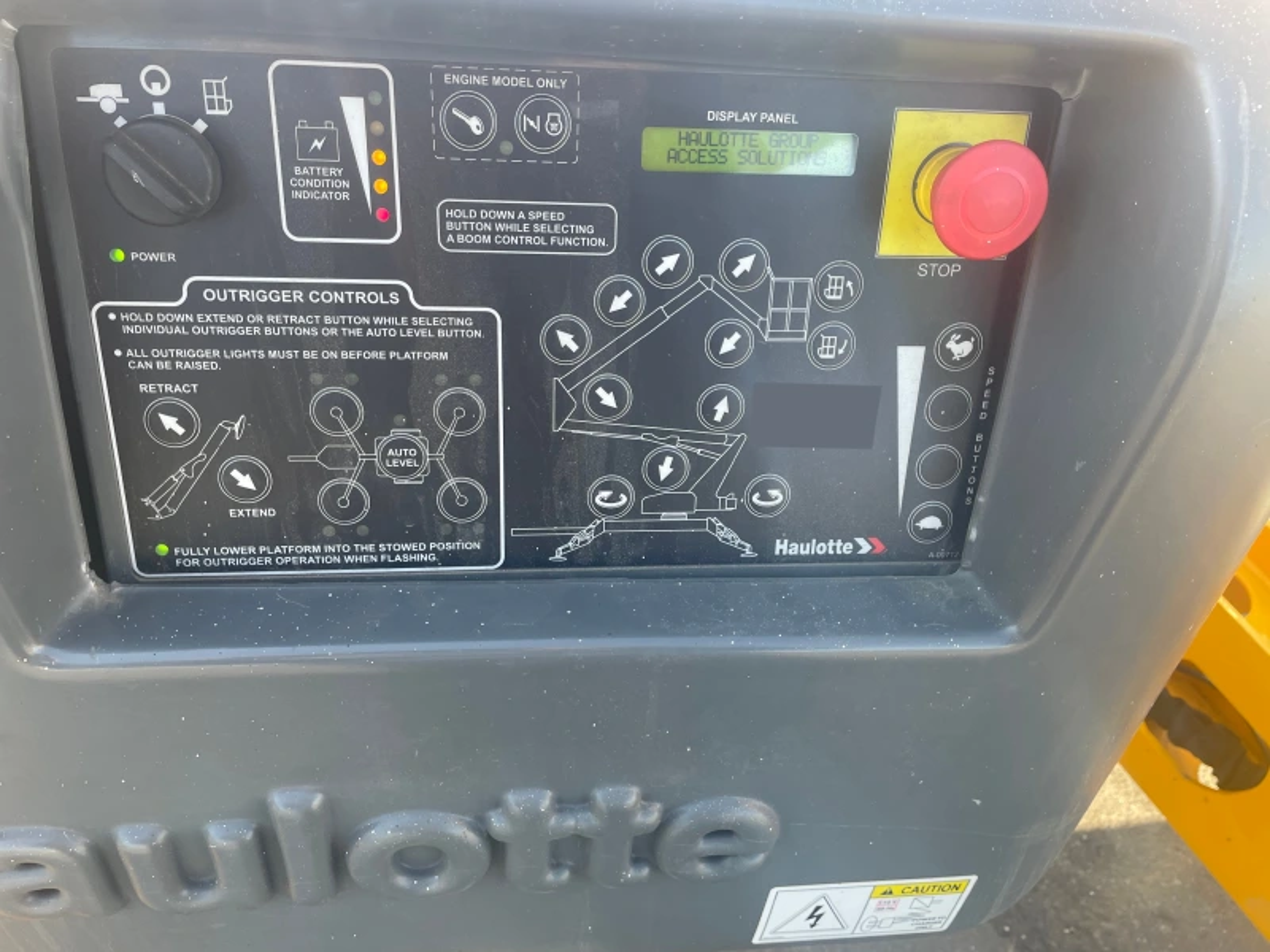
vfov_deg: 53.1
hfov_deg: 67.3
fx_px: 954
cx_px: 635
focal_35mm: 26
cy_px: 476
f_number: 1.6
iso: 32
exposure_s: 1/133
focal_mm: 4.2
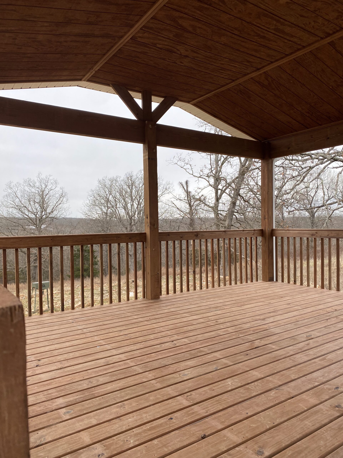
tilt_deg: +0.8
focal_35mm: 26
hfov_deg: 53.1
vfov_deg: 67.3
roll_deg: +1.5
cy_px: 229
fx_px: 344
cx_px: 172
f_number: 1.8
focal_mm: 4.25
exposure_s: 1/359
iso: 32
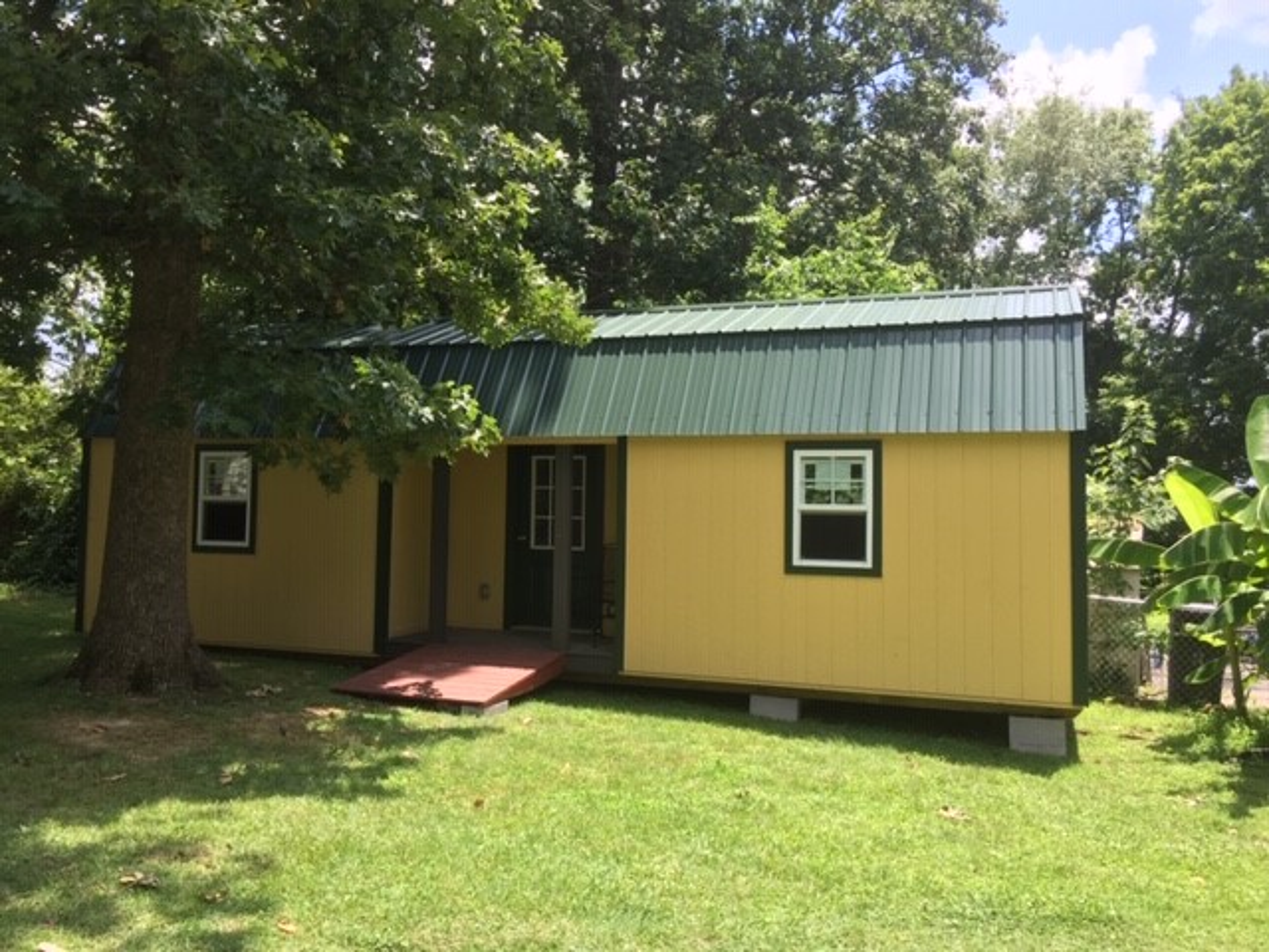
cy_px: 476
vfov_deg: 48.2
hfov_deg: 61.7
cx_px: 634
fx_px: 1063
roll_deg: -1.9
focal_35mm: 29
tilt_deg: +3.0
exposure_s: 1/599
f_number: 2.2
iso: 32
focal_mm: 4.15
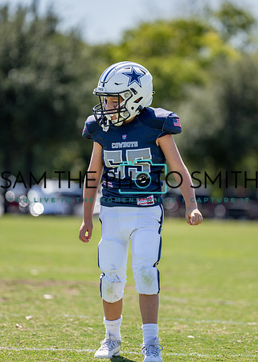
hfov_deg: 4.7
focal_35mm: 306
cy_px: 174
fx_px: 3138
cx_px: 144
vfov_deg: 6.6
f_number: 2.8
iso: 100
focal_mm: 200
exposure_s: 1/1250
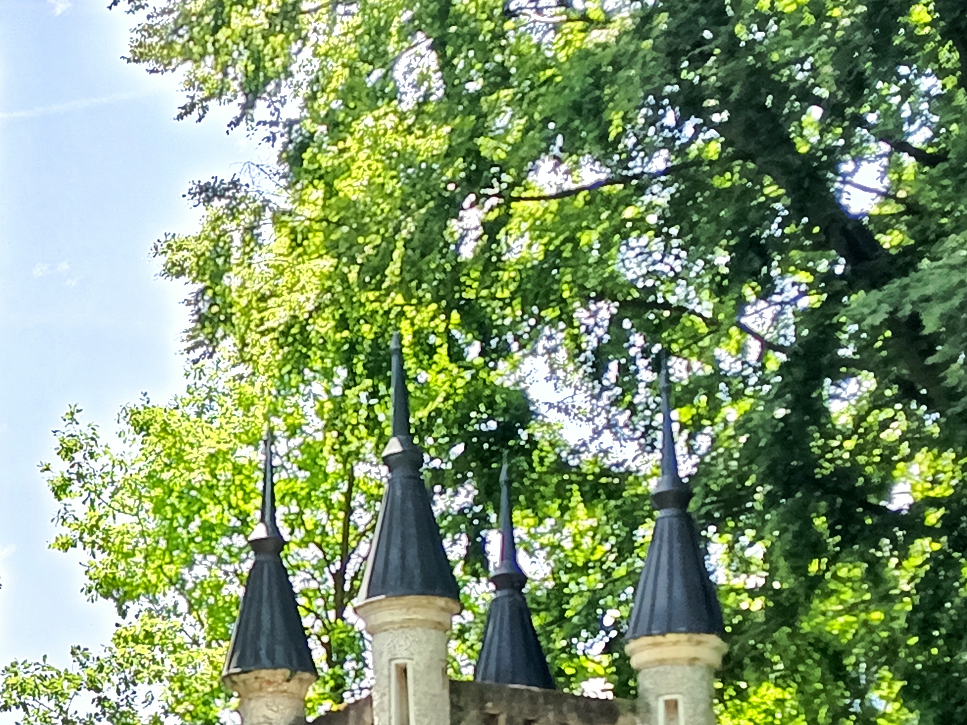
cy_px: 707
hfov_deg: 19.5
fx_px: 2737
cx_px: 27
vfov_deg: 14.9
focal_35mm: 98
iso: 60
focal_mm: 5.27
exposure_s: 1/100
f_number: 1.7
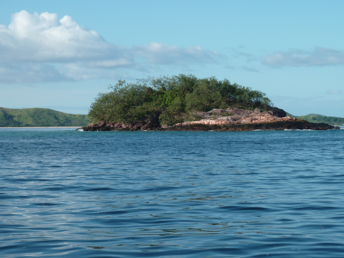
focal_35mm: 90
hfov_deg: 21.8
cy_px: 129
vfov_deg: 16.4
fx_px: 894
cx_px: 172
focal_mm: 14.7
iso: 80
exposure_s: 1/400
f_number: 4.3
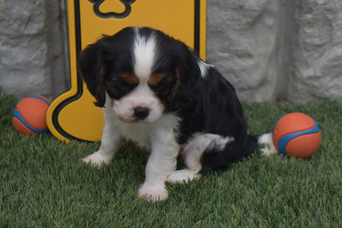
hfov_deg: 28.1
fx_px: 684
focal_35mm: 72
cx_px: 171
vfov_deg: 18.9
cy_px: 114
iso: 200
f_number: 5.3
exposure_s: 1/500
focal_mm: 48
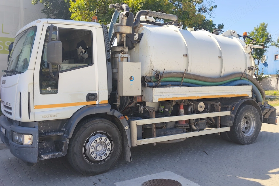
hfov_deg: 51.9
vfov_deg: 35.9
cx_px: 139
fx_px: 287
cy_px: 93
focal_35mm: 37
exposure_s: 1/1511
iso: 80
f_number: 1.7
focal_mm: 5.35
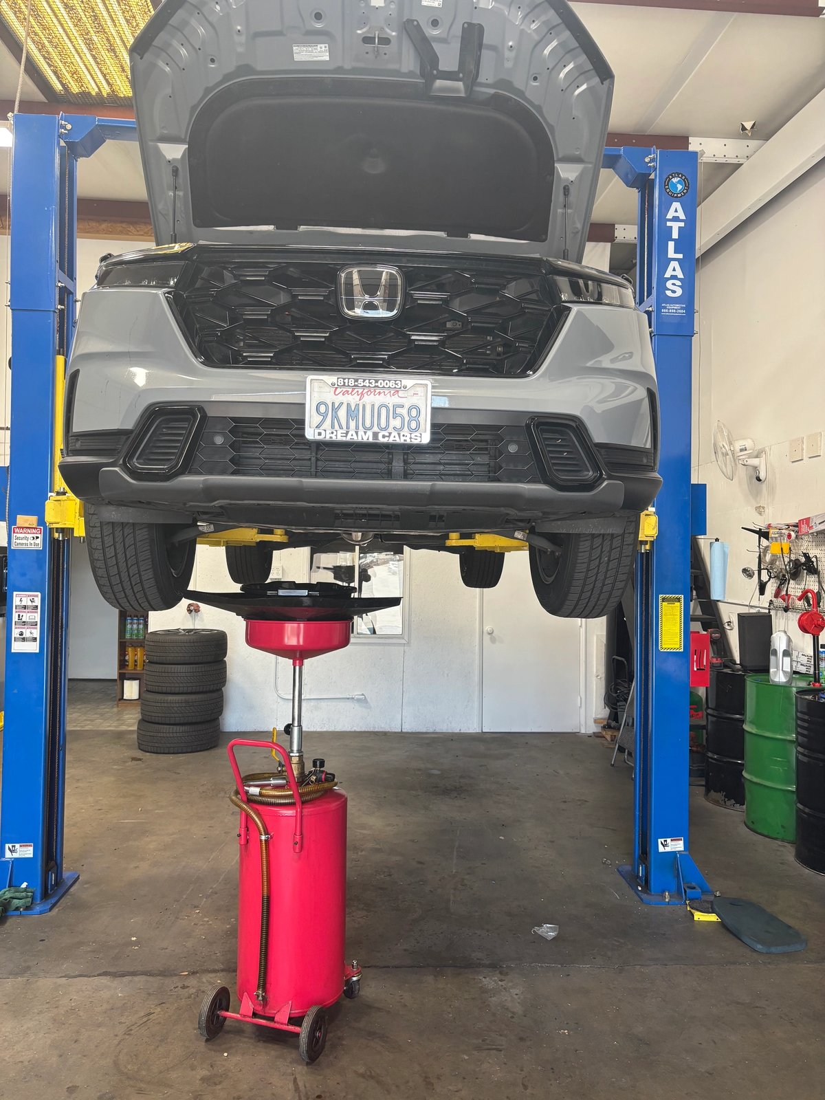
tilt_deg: +2.1
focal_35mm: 26
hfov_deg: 53.1
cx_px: 412
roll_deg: -1.3
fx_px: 826
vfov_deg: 67.3
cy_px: 550
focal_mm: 5.96
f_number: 1.6
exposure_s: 1/120
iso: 100
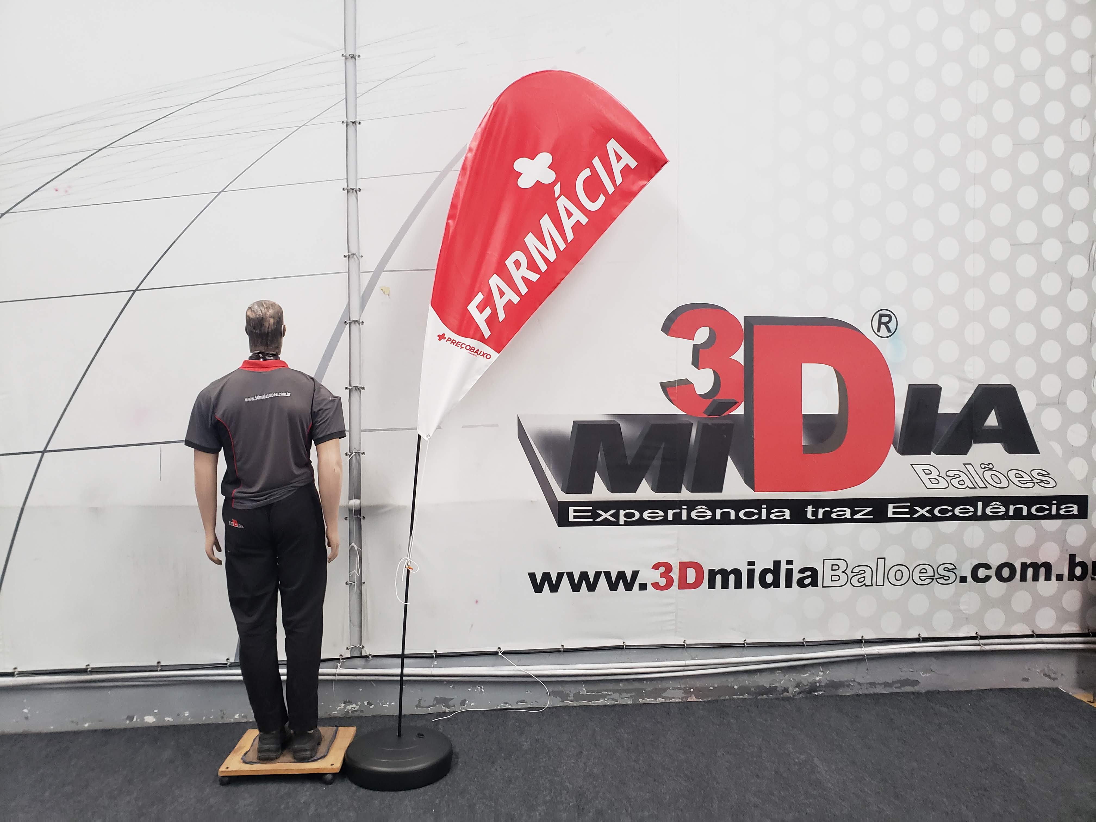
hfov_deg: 67.3
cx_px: 548
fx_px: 823
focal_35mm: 26
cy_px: 411
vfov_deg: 53.1
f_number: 2.4
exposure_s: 1/60
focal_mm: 4.3
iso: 320
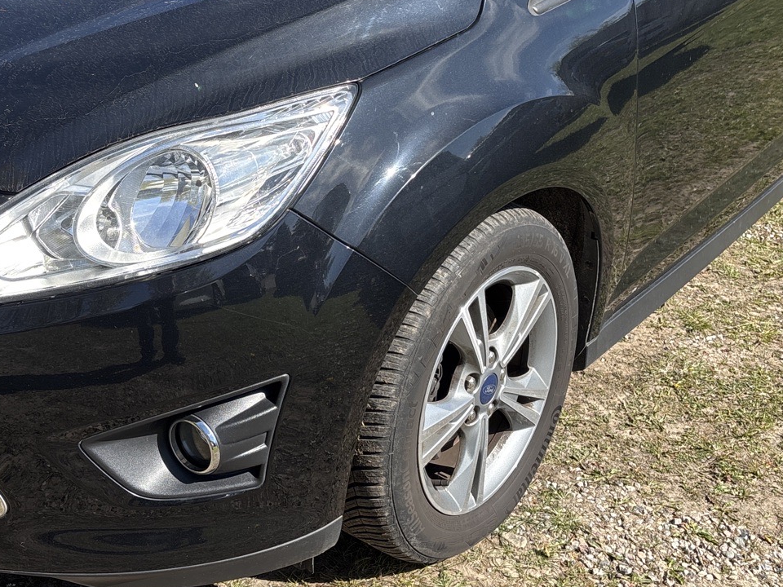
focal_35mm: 52
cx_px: 294
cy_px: 136
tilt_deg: -14.7
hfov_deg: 36.6
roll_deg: +0.4
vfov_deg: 27.6
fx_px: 1176
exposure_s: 1/1499
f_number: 1.6
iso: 50
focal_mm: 5.96
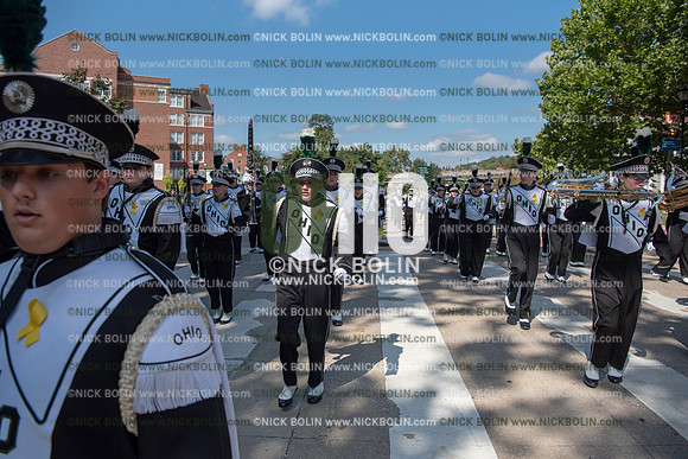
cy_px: 230
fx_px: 459
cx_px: 344
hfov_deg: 73.7
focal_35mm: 24
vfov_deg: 53.2
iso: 400
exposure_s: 1/4000
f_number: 5
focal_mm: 24
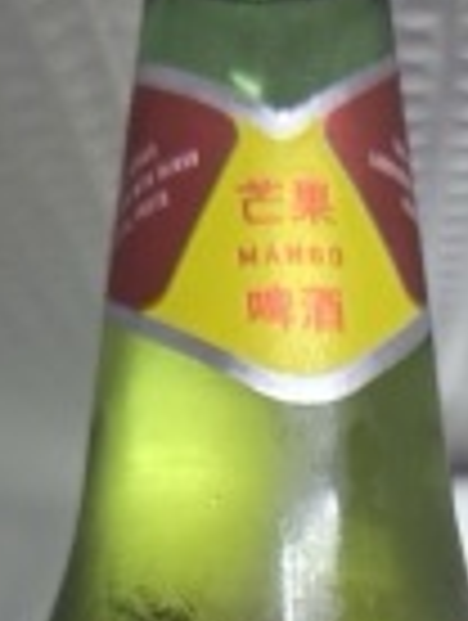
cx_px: 396
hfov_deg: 18.3
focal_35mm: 80
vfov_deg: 21.7
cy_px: 832
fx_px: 1438
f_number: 1.8
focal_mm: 5.4
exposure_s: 1/62
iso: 64
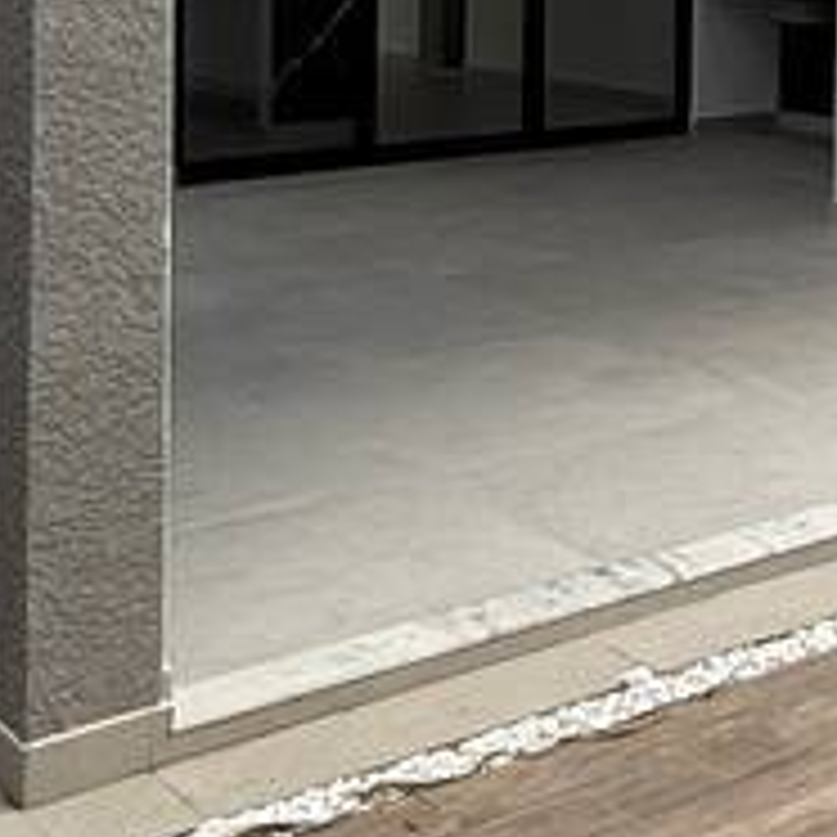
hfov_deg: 21.0
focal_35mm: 72
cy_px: -104
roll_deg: -1.0
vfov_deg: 22.5
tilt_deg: +1.0
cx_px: 1188
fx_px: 1970
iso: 64
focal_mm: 2.22
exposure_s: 1/259
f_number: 2.2
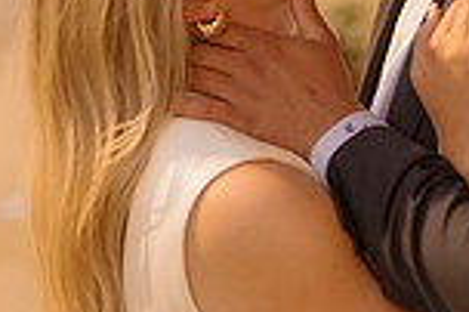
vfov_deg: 9.2
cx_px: 373
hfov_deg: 13.8
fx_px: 1926
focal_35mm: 148
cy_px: -46
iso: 1000
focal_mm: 50
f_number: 1.4
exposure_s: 1/160
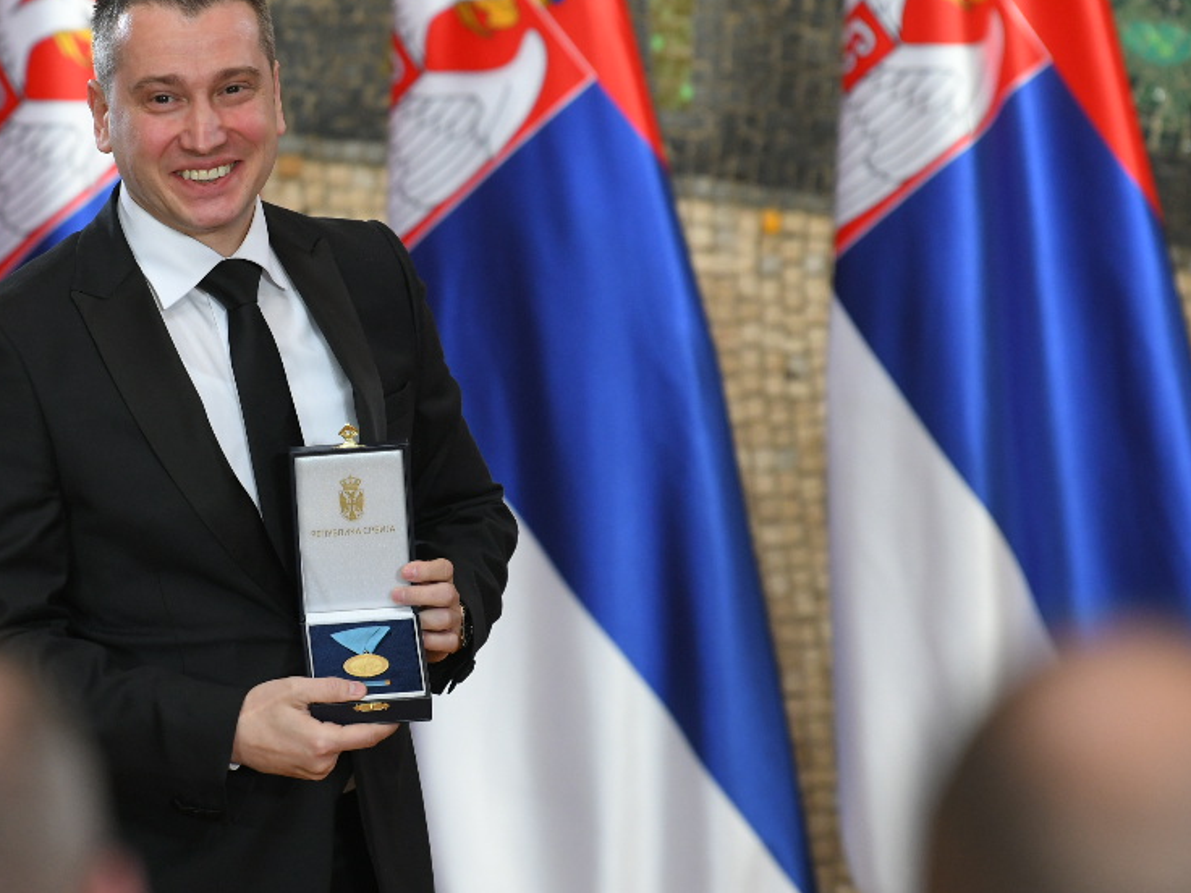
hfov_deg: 4.7
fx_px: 14554
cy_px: 474
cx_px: 204
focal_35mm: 423
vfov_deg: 3.5
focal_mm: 200
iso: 1250
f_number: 4
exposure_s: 1/500
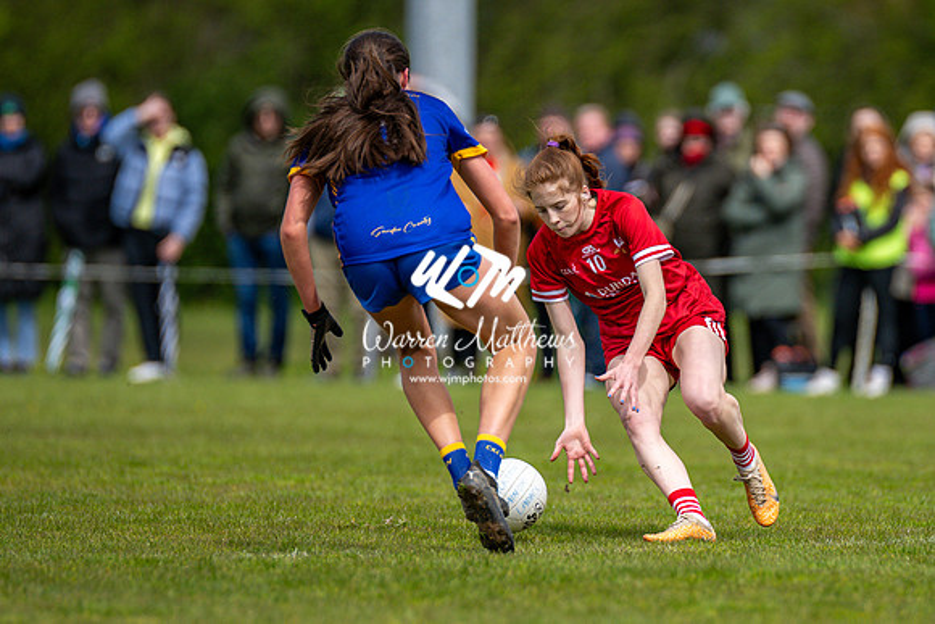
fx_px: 14543
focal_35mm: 560
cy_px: 332
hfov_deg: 3.7
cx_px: 599
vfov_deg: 2.5
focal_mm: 300
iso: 360
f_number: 2.8
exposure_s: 1/5000
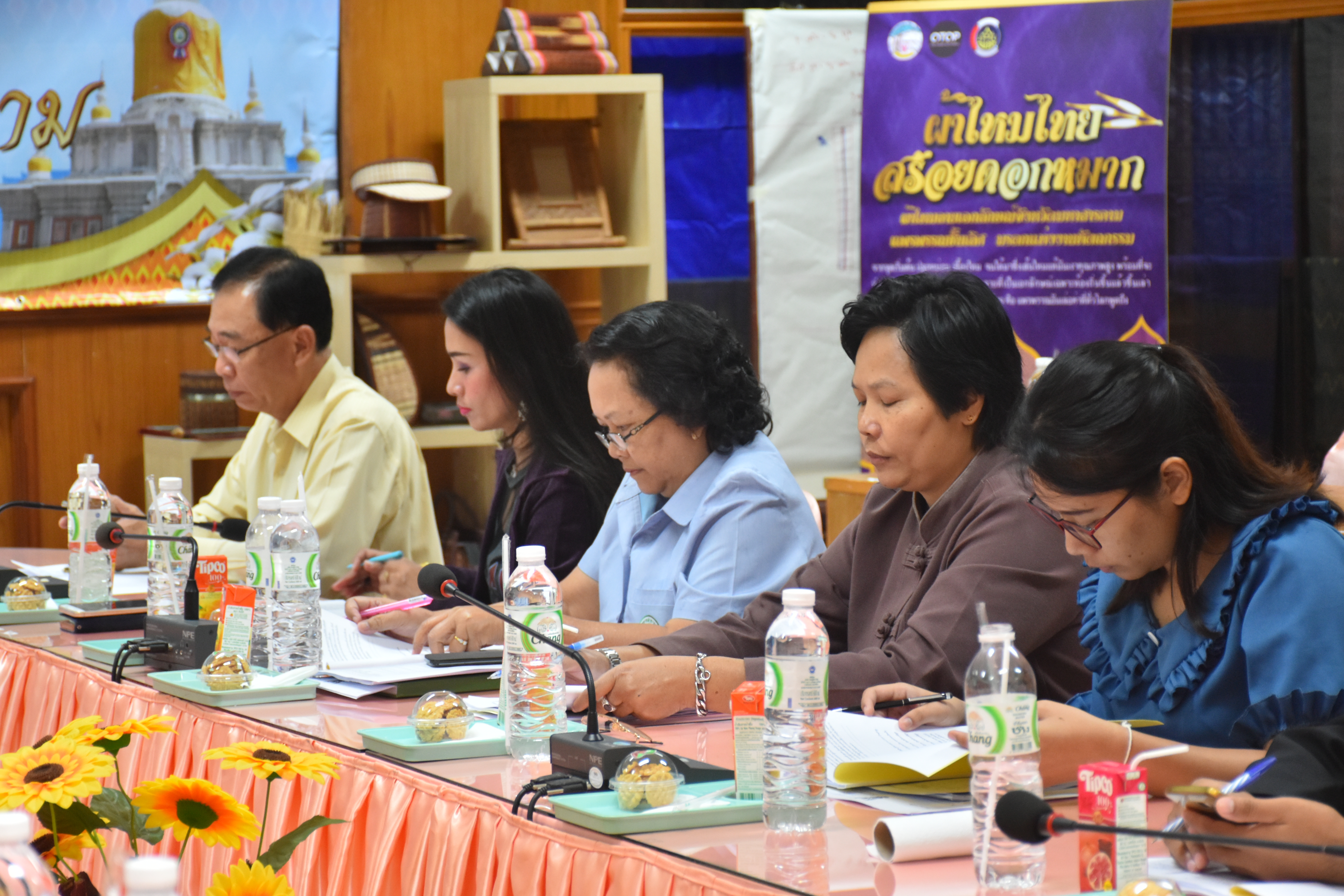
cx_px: 672
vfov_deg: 13.0
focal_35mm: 105
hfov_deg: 19.5
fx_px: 3920
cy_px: 448
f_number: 5
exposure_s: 1/60
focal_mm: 70
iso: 1400
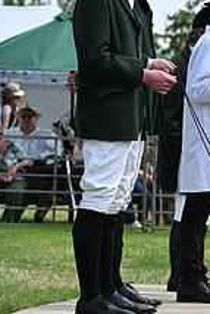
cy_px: 96
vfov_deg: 8.4
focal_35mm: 244
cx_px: 395
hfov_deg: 5.5
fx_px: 2131
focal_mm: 90
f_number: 4.5
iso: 220
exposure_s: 1/1000
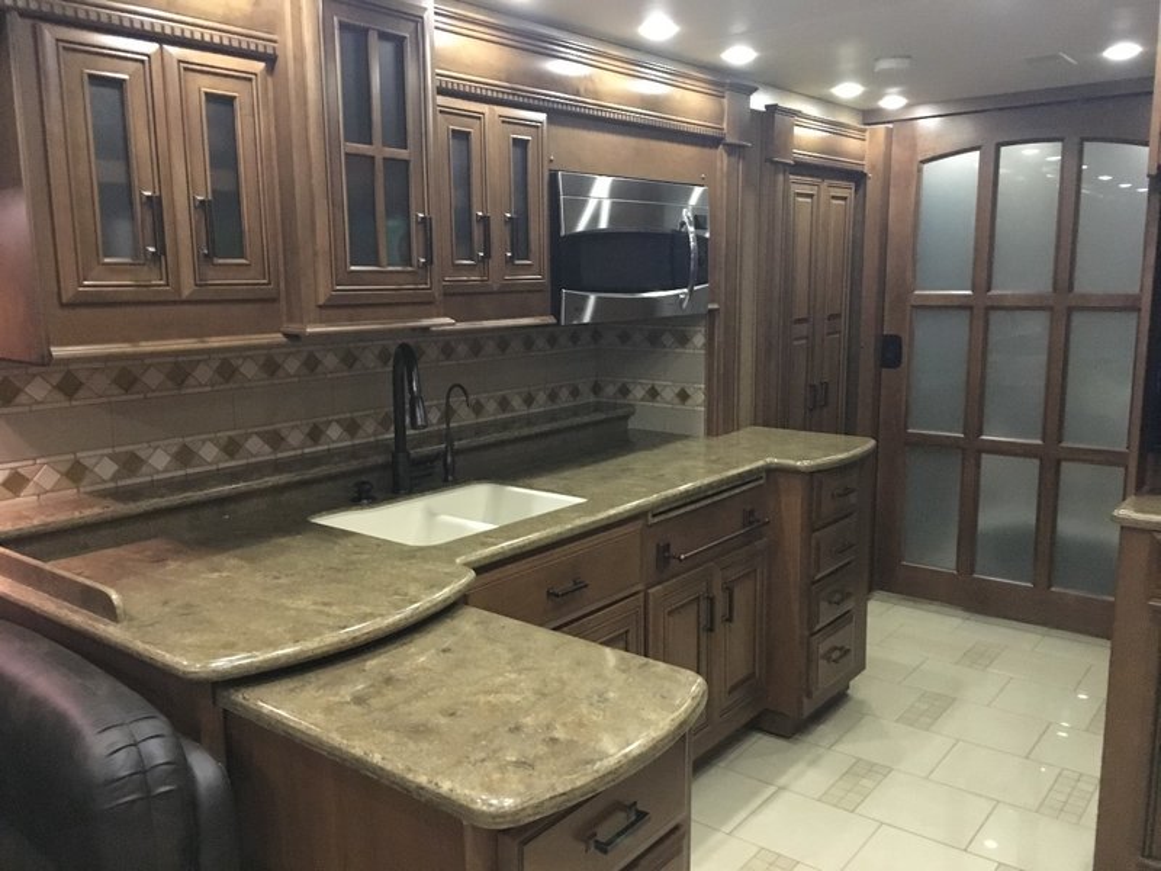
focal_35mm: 29
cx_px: 580
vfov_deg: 48.2
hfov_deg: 61.7
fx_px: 973
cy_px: 436
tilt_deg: -8.8
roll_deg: +0.8
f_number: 2.2
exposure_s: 1/15
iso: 320
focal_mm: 4.15
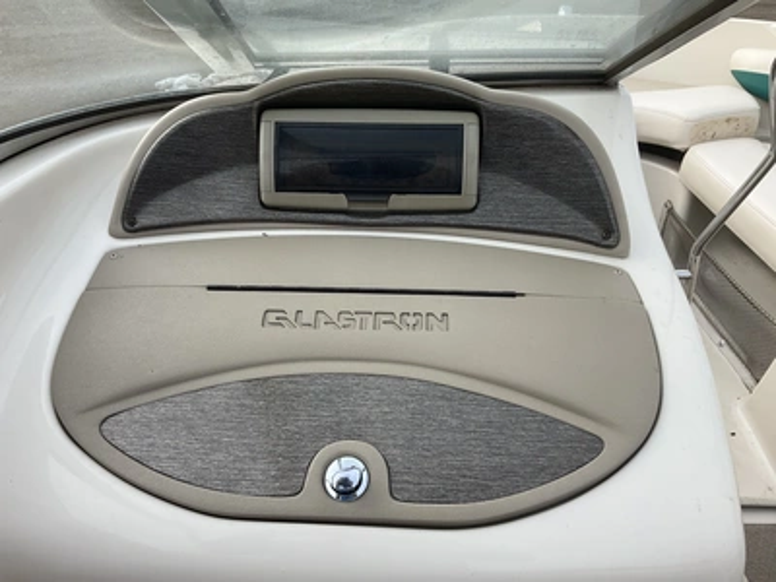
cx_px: 388
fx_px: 650
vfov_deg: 48.2
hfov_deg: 61.7
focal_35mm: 29
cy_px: 291
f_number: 1.8
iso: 25
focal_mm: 3
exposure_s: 1/792
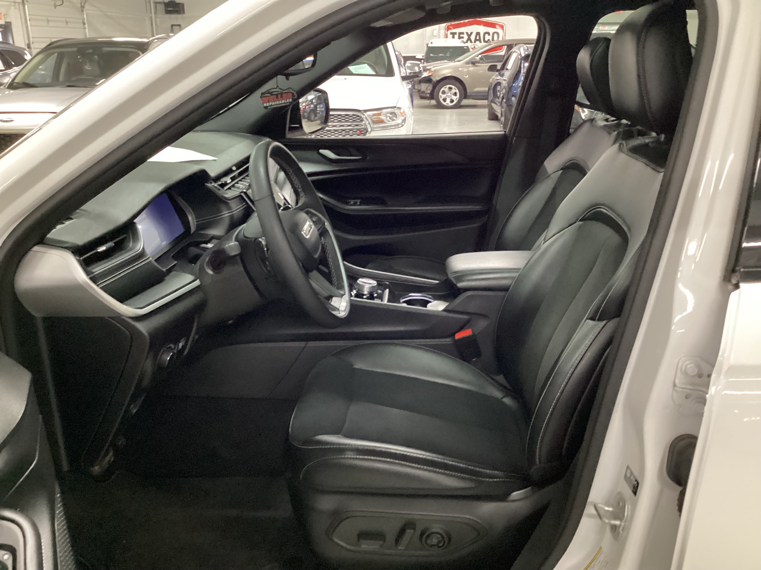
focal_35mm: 31
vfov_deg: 45.4
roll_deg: +0.4
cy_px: 285
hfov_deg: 58.4
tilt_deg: -21.0
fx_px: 682
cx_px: 380
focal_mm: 3.3
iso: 640
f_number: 2.4
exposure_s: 1/30
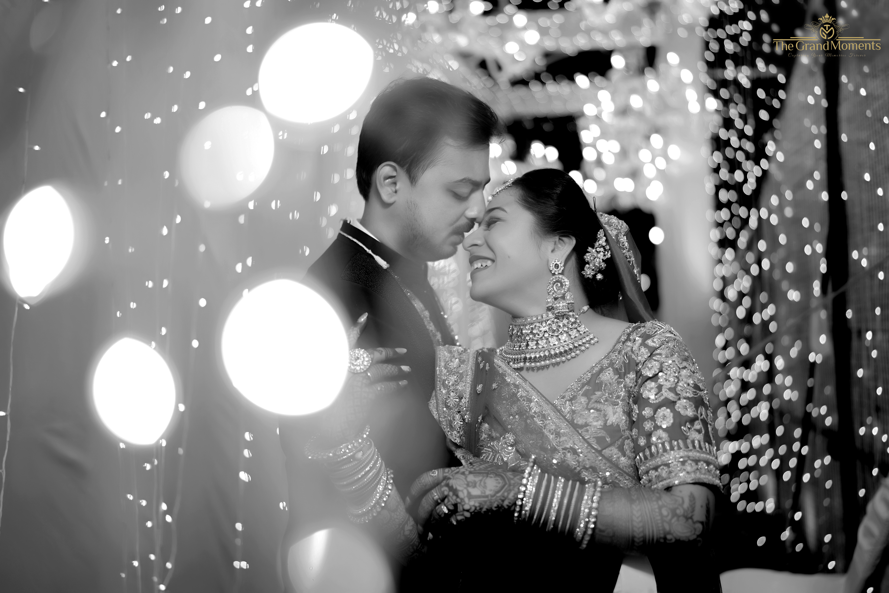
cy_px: 296
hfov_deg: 54.4
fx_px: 864
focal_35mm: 35
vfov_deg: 37.9
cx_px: 444
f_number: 1.4
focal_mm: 35
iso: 100
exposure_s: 1/320
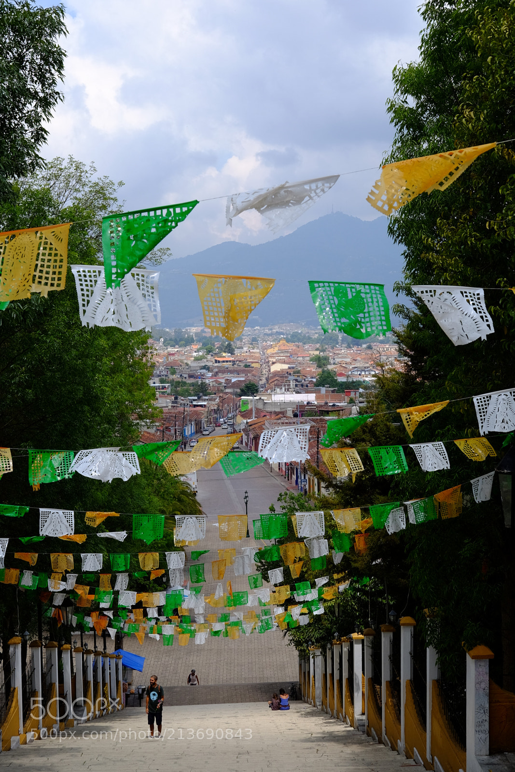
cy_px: 386
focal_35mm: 53
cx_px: 258
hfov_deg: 25.5
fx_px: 1137
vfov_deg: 37.5
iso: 200
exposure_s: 1/400
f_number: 8
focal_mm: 35
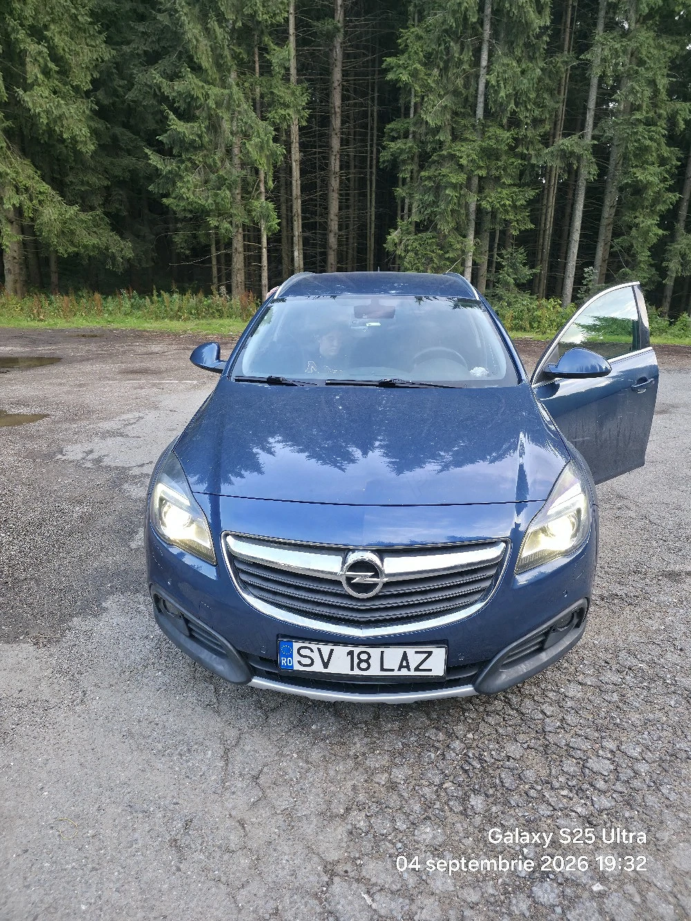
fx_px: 612
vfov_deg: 73.9
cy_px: 460
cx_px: 346
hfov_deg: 58.9
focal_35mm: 23
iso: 125
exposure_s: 1/101
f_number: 1.7
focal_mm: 6.3
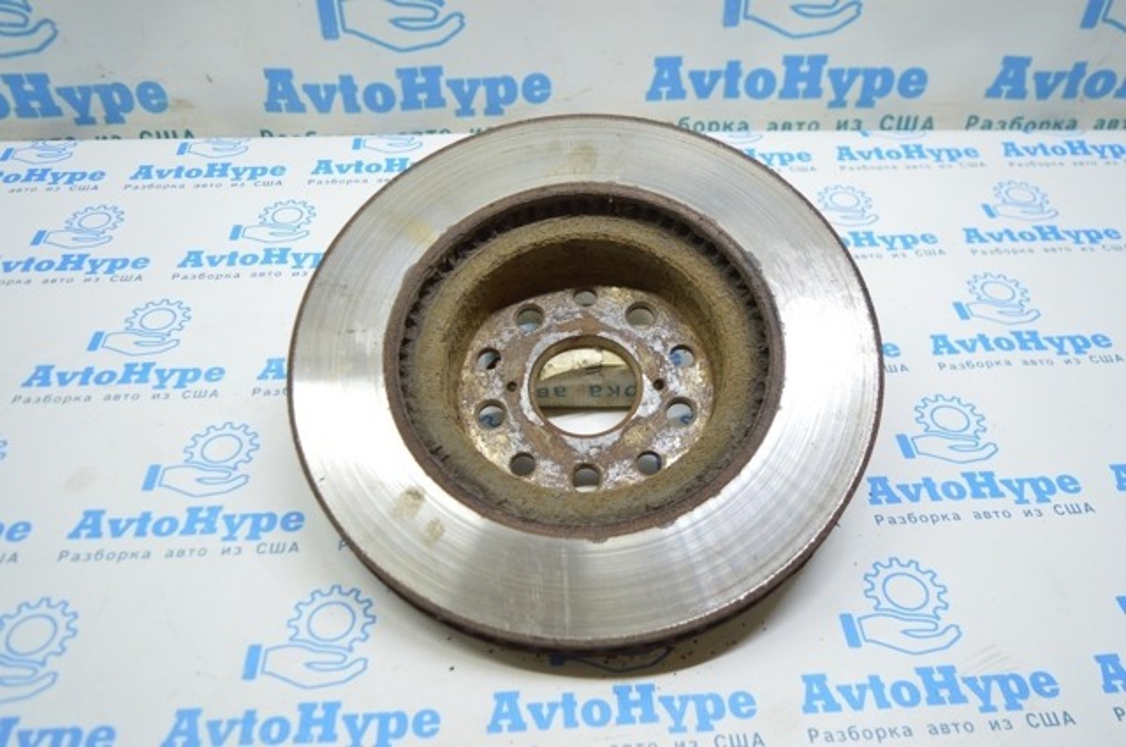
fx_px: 937
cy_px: 374
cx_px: 563
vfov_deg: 43.5
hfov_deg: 62.0
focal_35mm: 30
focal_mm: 20
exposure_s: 1/50
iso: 400
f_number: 3.8
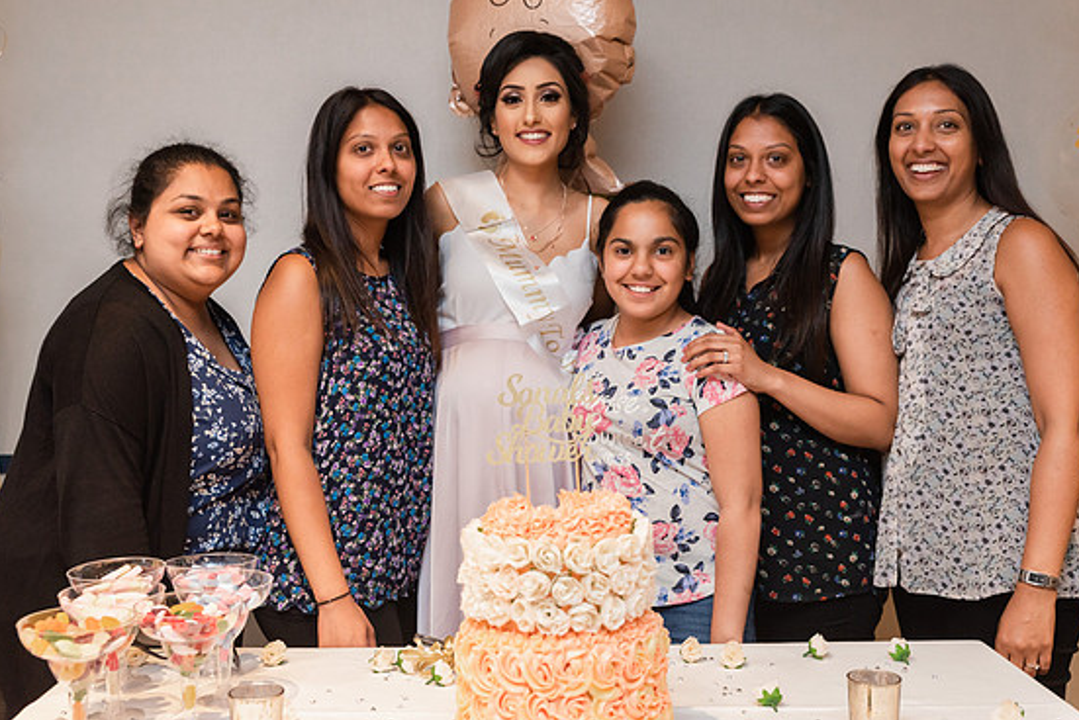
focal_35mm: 40
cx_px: 544
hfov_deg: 48.4
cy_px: 347
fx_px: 1199
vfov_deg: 33.4
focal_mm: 38
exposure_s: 1/160
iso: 2500
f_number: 4
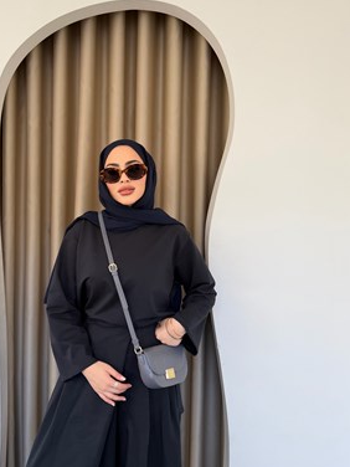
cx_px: 115
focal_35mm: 34
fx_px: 458
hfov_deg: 41.2
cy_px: 189
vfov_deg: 53.6
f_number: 1.78
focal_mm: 6.76
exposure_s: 1/121
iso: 100
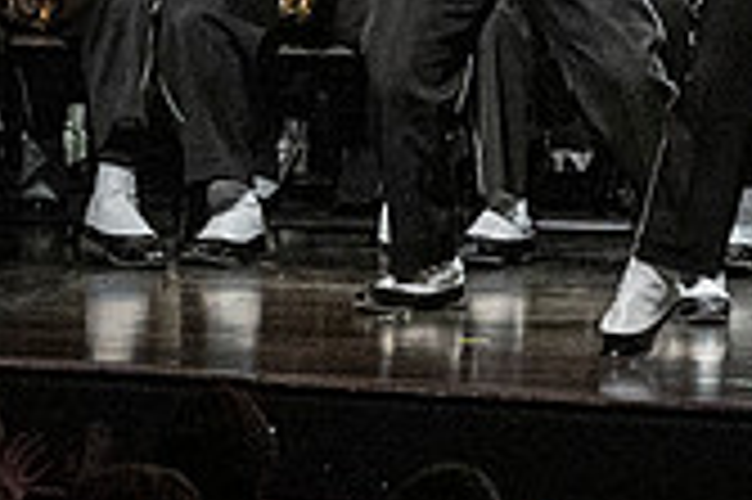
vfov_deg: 2.1
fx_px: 13543
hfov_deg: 3.2
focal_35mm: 649
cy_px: -288
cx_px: 1009
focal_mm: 125
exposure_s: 1/500
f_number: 4
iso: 4000
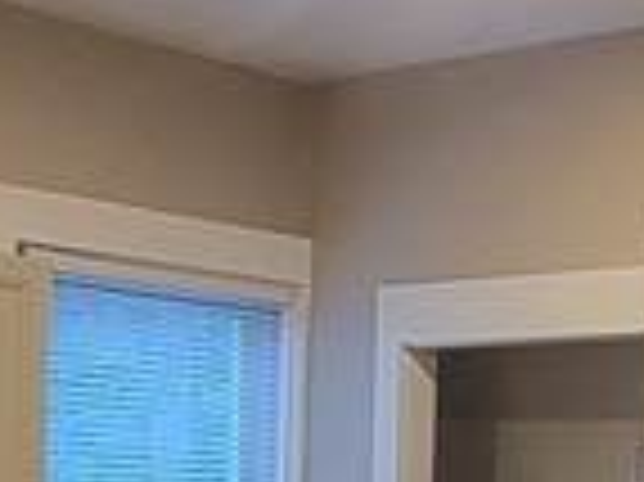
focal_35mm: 93
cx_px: 455
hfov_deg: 21.0
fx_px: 1729
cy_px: 563
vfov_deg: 15.4
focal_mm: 2.2
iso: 320
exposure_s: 1/40
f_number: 2.2
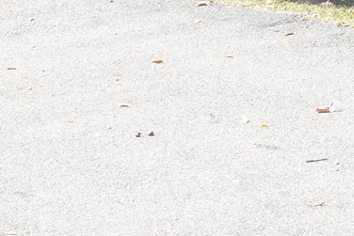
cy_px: -328
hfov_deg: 6.4
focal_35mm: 319
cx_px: -18
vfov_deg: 4.2
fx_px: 3138
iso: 400
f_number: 13
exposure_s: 1/100
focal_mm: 60
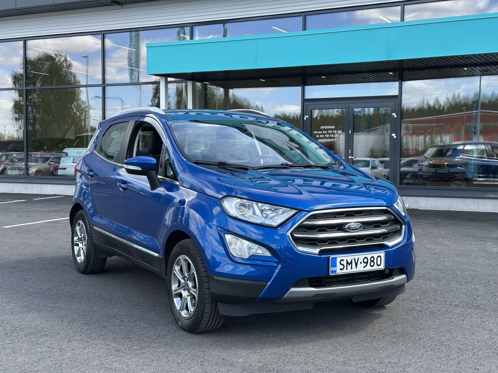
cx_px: 249
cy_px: 186
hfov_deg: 39.7
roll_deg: -0.2
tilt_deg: -1.6
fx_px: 691
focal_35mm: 48
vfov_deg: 30.3
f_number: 1.78
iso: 64
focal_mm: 6.86
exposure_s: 1/444
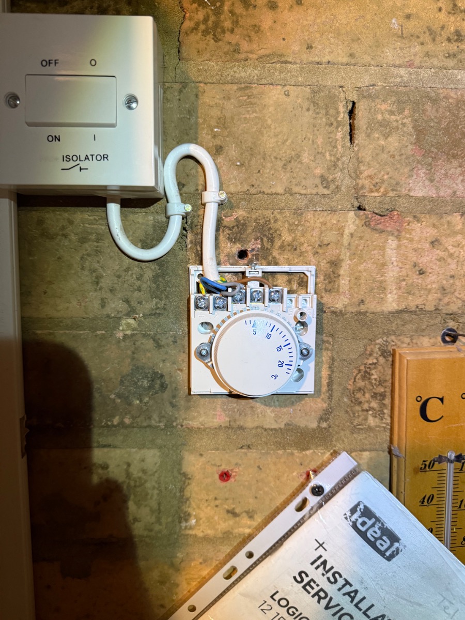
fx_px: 430
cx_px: 232
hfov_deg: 56.8
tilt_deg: -6.4
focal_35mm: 24
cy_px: 310
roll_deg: -0.7
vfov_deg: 71.6
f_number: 1.78
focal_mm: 6.76
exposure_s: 1/60
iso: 400
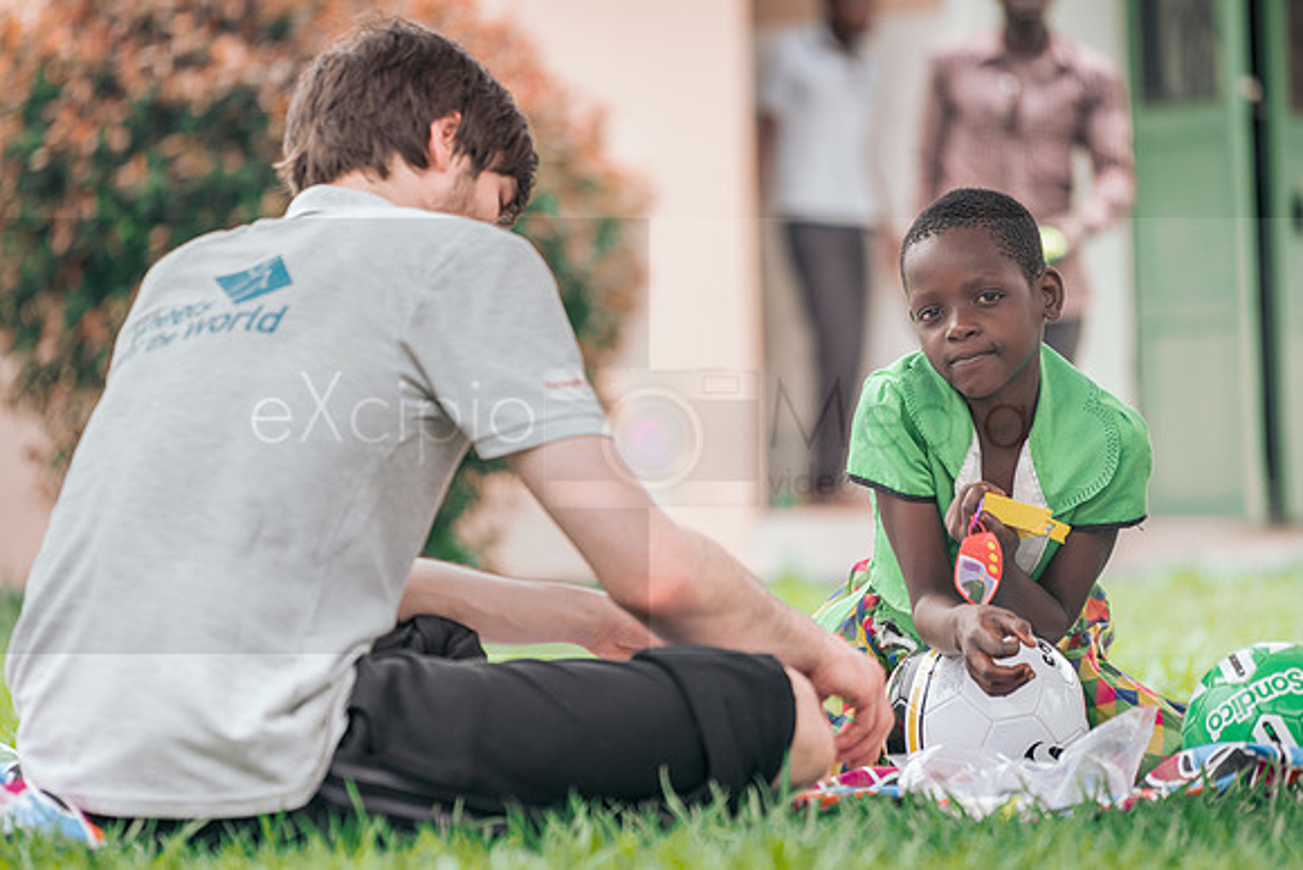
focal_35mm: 207
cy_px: 450
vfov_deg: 6.6
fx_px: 7491
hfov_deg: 9.9
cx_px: 650
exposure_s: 1/200
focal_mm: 200
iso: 125
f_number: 4
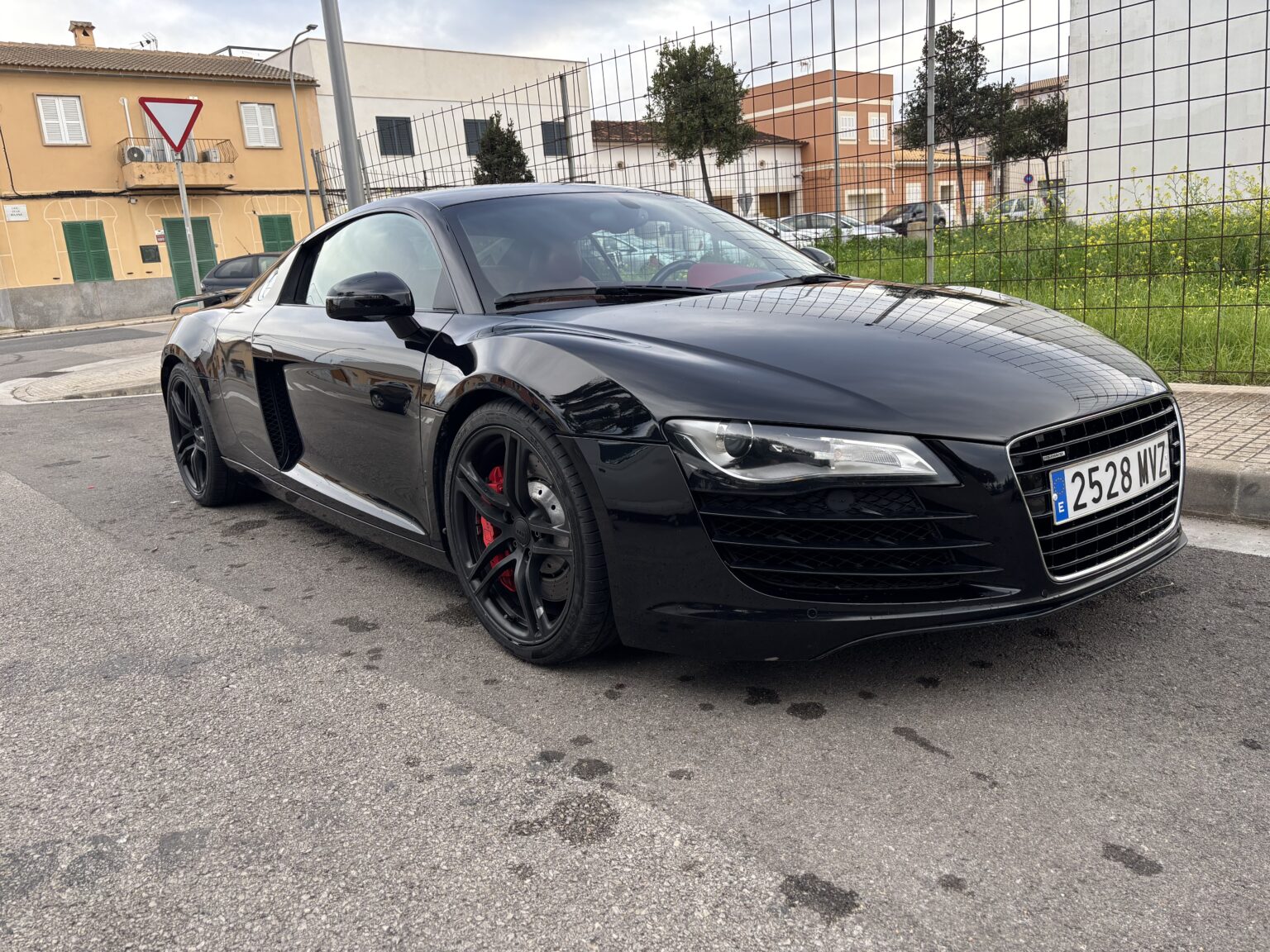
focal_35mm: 26
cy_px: 476
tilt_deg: -12.1
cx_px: 635
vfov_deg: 53.1
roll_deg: +4.8
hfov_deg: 67.3
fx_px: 954
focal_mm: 5.96
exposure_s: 1/402
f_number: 1.6
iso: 50
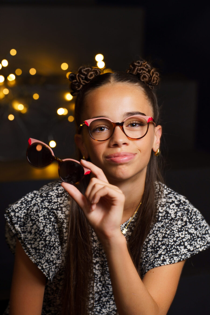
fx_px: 1181
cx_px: 105
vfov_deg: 15.2
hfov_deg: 10.2
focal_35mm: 135
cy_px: 158
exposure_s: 1/15
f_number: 4
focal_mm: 135
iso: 320
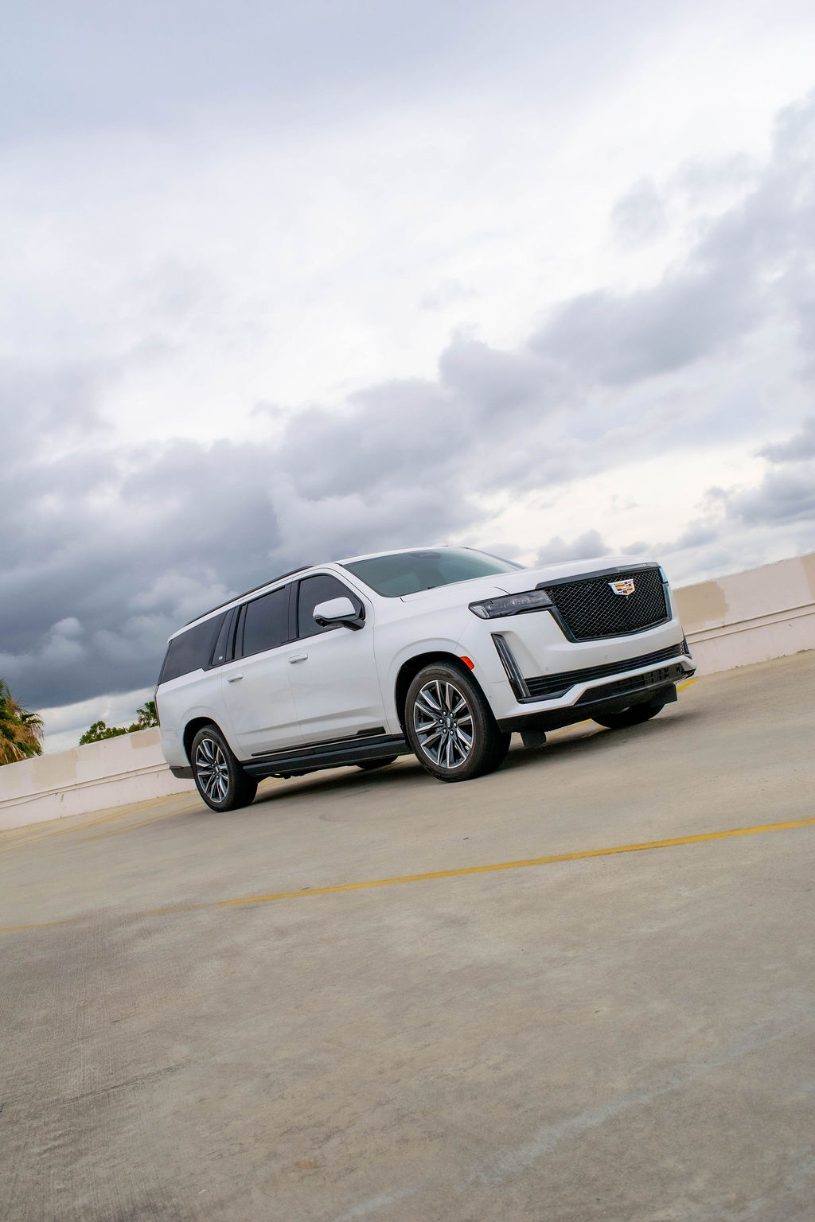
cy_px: 611
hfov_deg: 43.6
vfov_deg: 61.9
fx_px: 1019
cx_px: 408
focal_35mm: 30
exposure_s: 1/2000
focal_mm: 20
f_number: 7.1
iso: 400
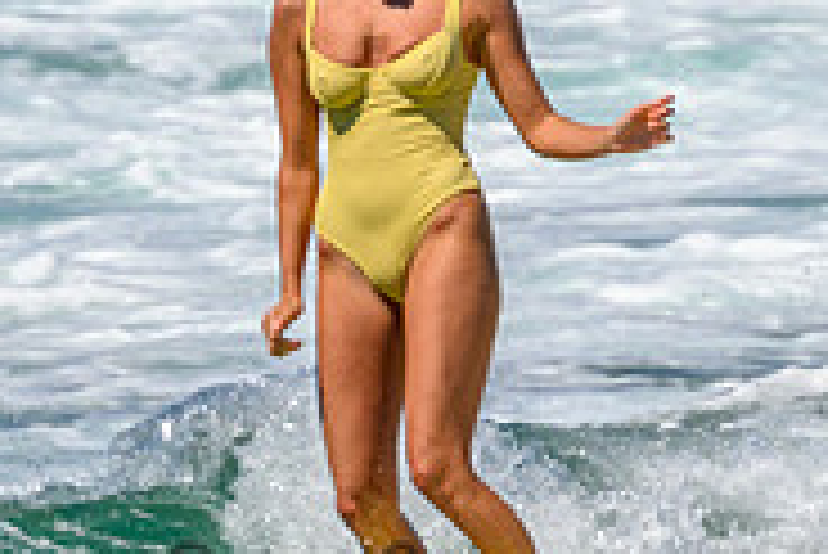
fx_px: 80009
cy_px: 434
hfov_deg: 0.6
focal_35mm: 3476
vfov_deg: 0.4
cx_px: 458
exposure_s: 1/2000
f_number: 11
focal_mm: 800
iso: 720
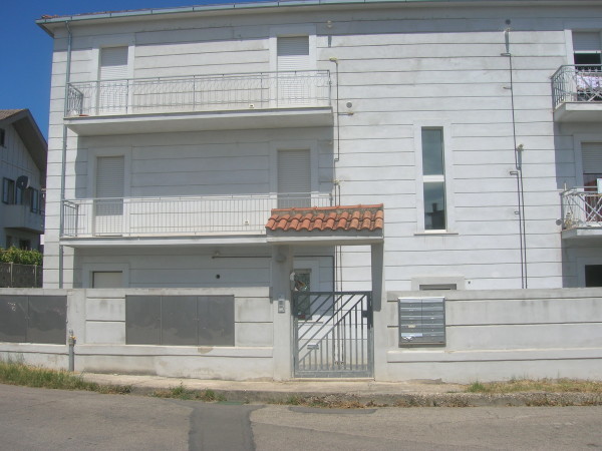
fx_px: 591
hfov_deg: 54.0
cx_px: 301
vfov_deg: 41.8
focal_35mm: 34
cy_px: 226
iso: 50
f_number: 4.9
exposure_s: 1/701
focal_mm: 5.7
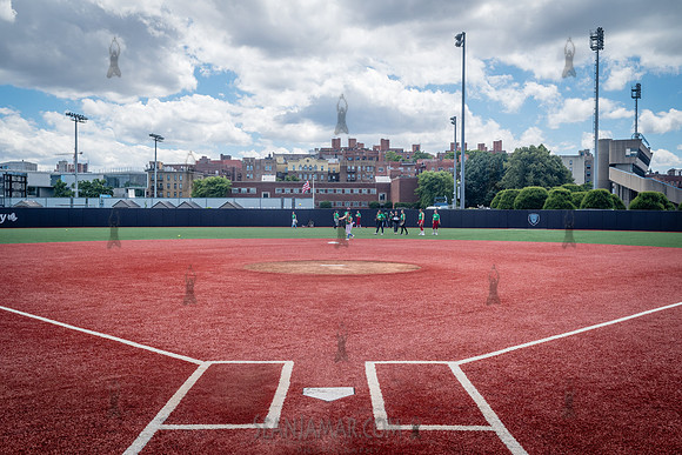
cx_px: 341
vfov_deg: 37.9
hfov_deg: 54.4
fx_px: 663
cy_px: 228
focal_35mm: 35
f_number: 8
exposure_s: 1/1000
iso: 400
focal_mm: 35
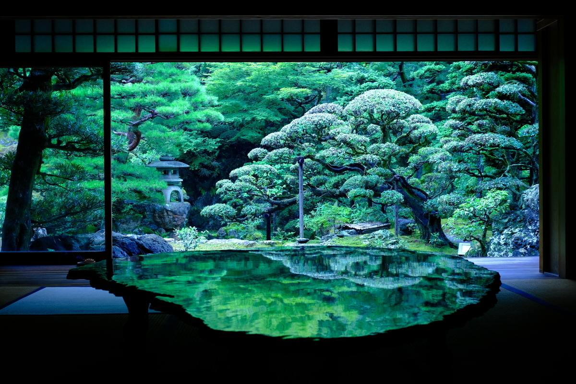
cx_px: 288
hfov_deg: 46.4
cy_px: 192
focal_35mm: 42
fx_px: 672
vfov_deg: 31.9
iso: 640
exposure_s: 1/125
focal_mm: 28
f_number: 4.5
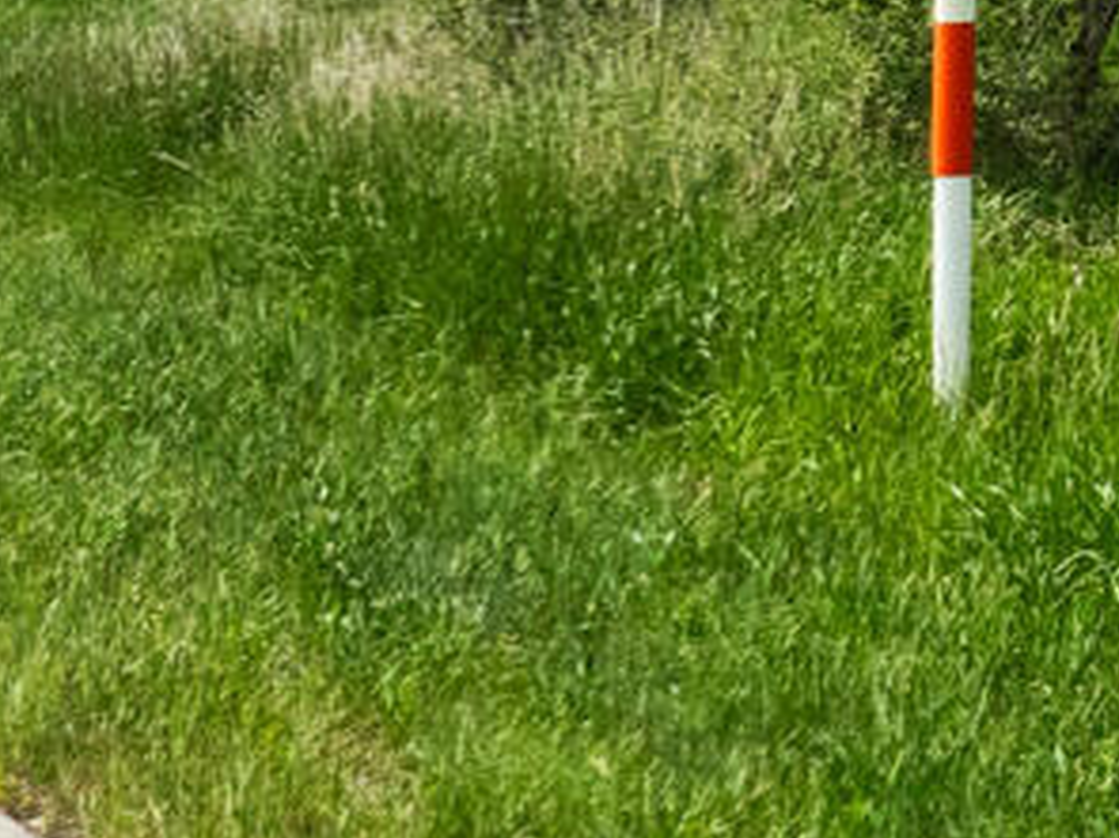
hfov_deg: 10.7
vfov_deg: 10.3
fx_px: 4491
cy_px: -368
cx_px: 3162
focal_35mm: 139
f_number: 6.3
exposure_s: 1/400
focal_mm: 12.29
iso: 200
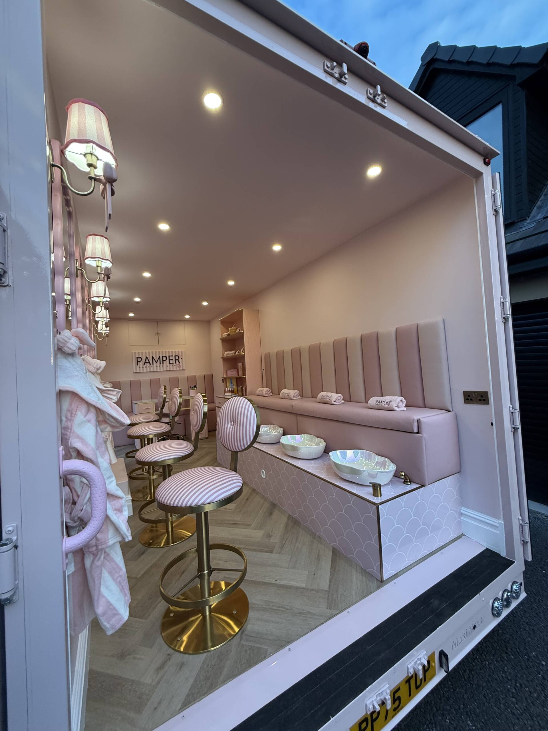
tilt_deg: +1.5
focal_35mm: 14
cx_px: 274
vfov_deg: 102.1
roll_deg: +1.3
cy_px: 366
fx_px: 296
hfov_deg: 85.7
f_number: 2.2
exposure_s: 1/100
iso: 160
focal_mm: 2.22
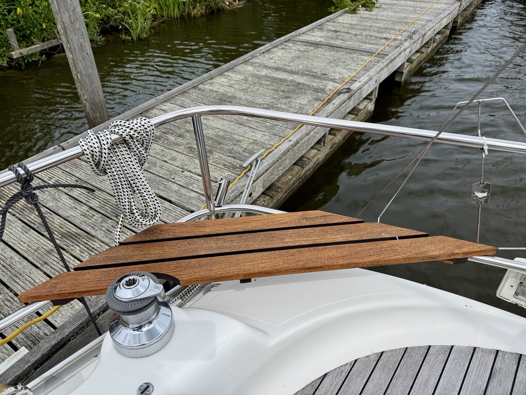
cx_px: 263
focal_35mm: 24
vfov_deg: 56.8
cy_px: 198
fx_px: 365
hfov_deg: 71.6
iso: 80
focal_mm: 6.76
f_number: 1.78
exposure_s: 1/5319
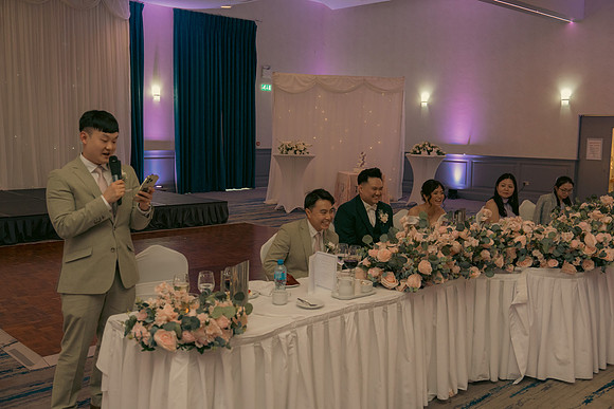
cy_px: 204
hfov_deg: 50.7
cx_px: 307
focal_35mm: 38
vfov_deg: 35.1
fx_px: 648
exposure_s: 1/160
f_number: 3.5
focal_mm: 38
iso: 2500
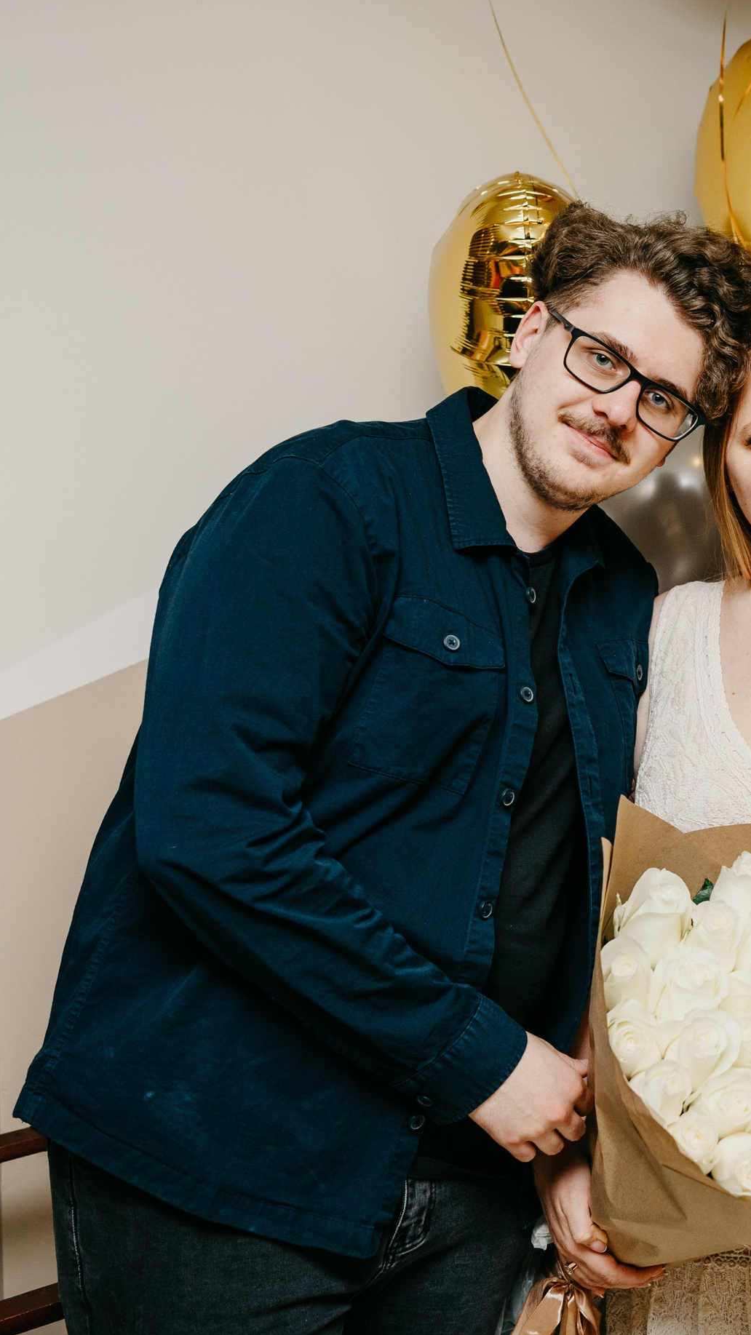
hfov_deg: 20.7
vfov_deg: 37.8
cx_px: 838
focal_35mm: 55
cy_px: 583
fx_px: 1947
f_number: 3.5
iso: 200
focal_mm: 31
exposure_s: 1/160
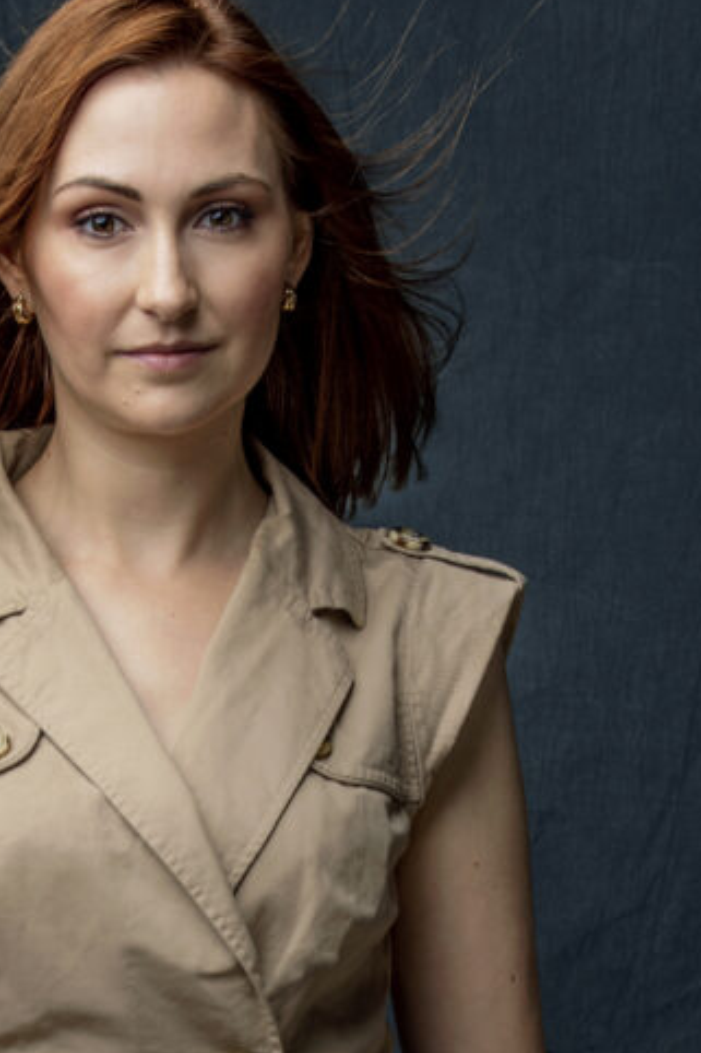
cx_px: 134
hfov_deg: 5.4
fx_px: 7453
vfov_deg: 8.1
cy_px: 953
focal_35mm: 255
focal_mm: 80
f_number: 8
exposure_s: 1/200
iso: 100
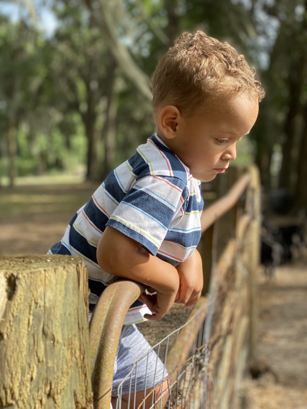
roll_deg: +0.1
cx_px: 154
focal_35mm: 52
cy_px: 204
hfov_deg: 28.0
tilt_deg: -3.6
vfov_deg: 36.8
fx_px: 615
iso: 20
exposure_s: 1/202
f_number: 2
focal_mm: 6
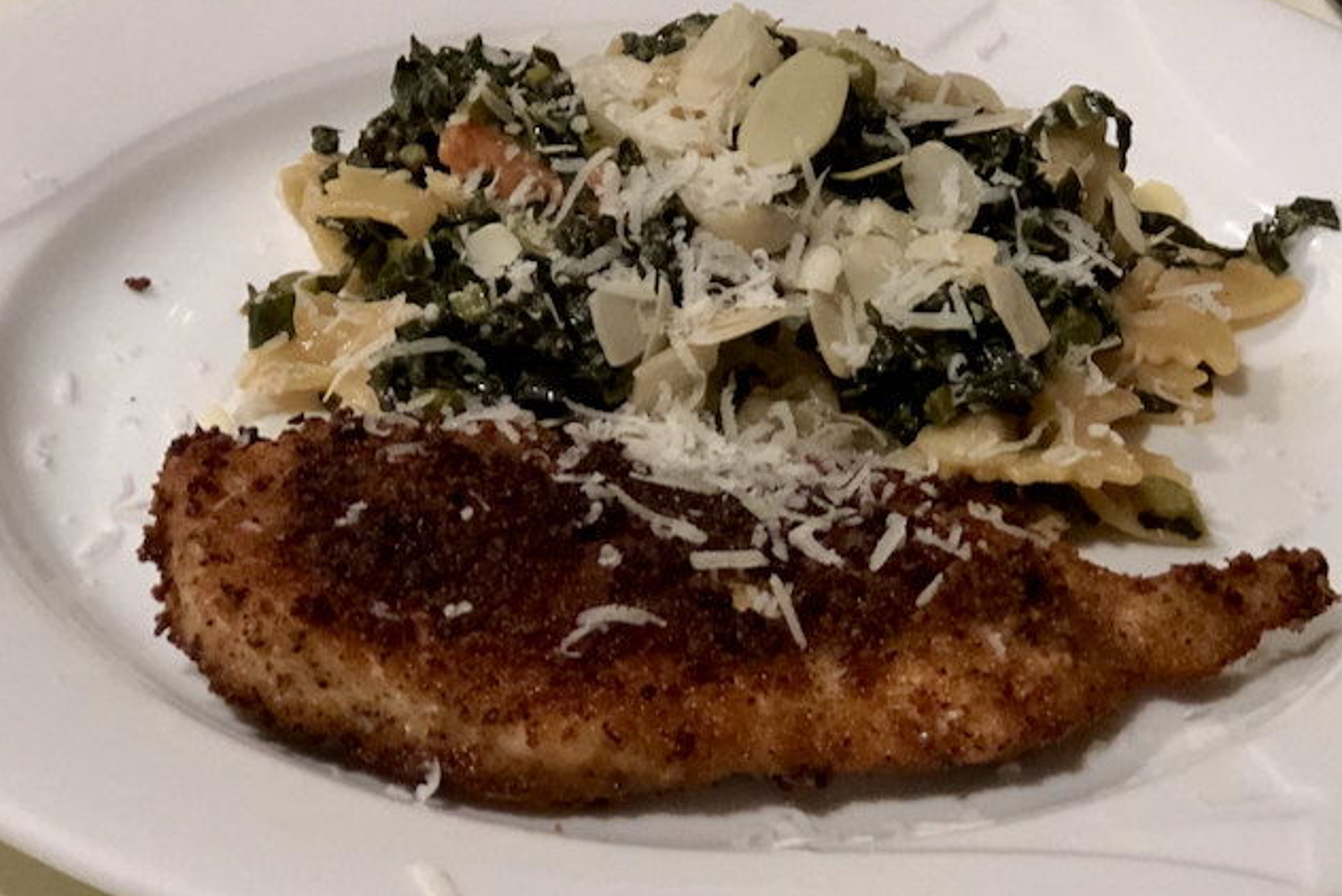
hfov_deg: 33.4
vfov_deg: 22.6
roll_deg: -3.9
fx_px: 2238
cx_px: 665
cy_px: 478
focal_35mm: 60
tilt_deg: -37.1
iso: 400
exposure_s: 1/33
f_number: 2.8
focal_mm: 6.6
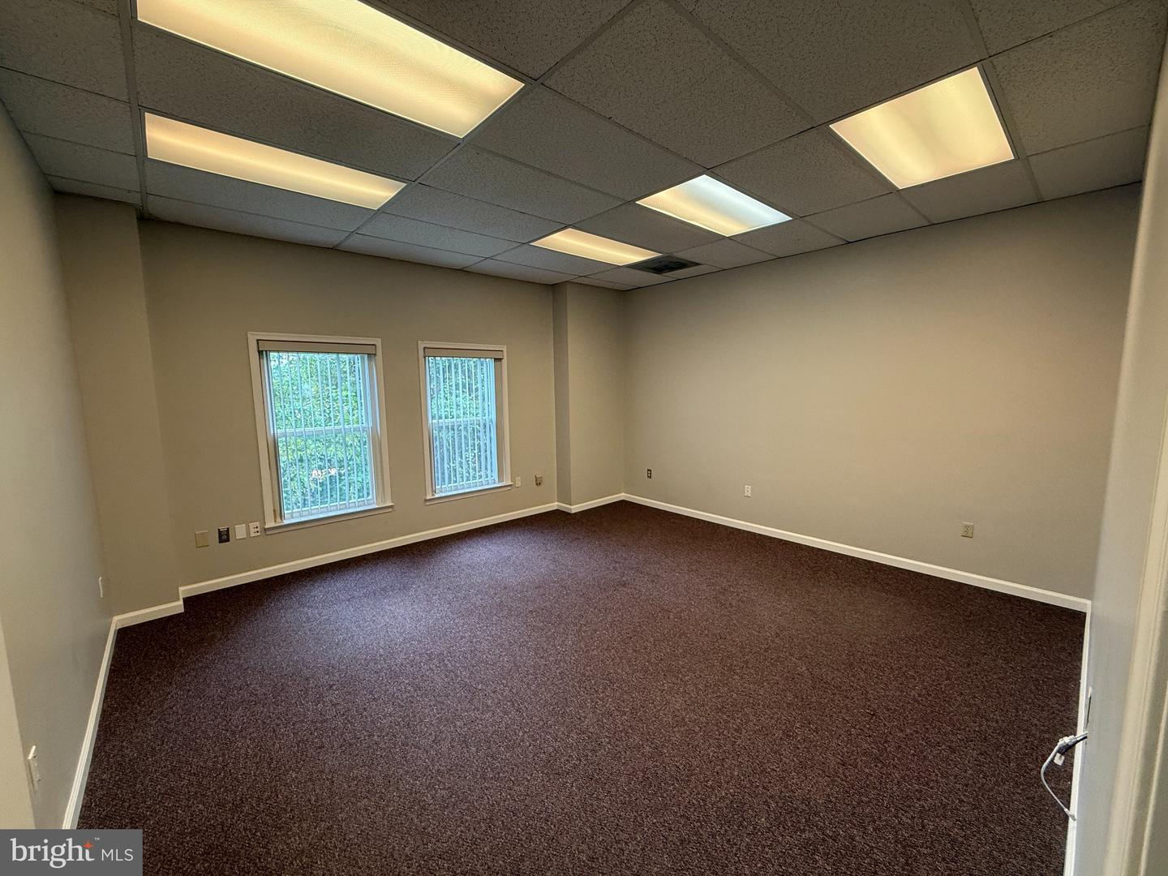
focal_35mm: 14
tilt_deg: -6.6
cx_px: 584
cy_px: 438
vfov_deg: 85.7
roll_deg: +0.8
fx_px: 472
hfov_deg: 102.1
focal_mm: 2.22
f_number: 2.2
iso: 200
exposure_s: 1/120
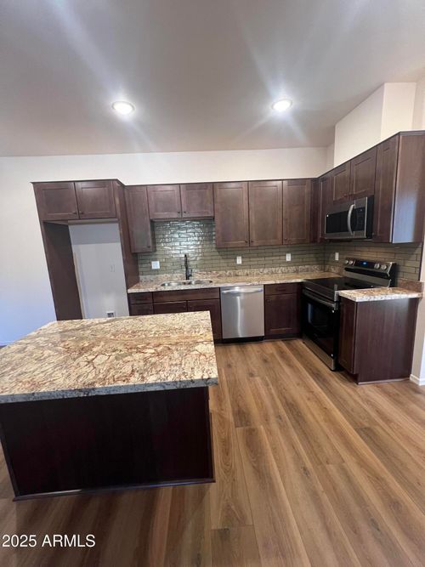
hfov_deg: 89.9
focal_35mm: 13
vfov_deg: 106.2
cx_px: 212
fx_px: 213
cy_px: 284
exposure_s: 1/60
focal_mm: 1.57
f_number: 1.8
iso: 250
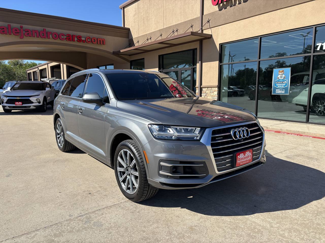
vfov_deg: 53.1
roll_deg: +0.5
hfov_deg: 67.3
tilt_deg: -8.0
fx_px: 244
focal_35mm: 26
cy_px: 122
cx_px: 162
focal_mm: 5.96
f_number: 1.6
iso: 50
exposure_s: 1/2193
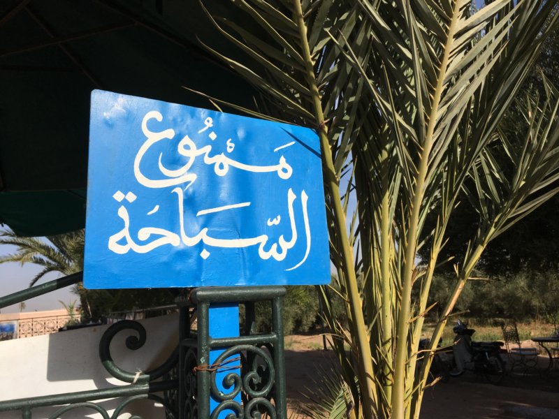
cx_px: 280
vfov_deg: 48.2
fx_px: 468
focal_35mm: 29
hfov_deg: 61.7
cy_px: 210
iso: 25
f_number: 2.2
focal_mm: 4.15
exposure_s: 1/3846
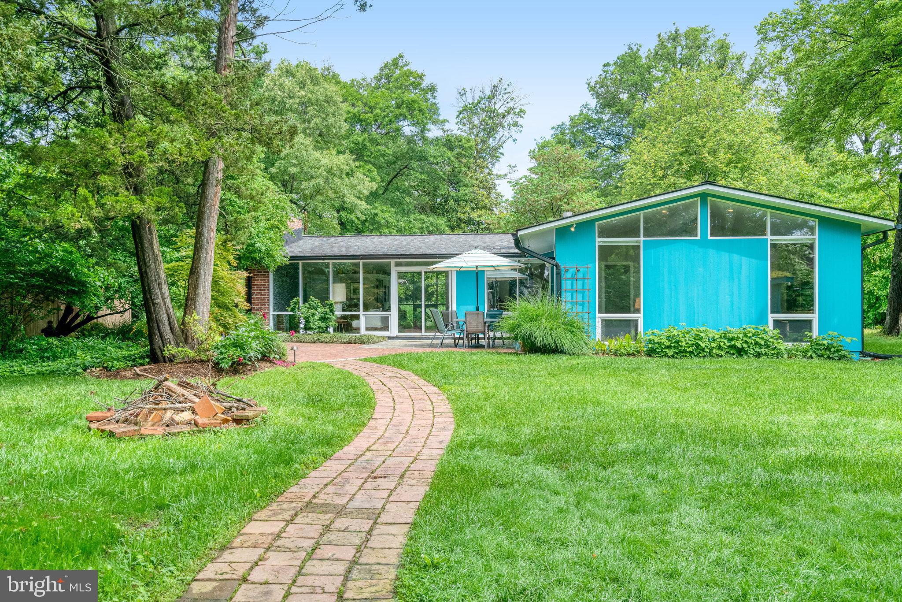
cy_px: 301
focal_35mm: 29
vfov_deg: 45.0
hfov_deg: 63.7
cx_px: 451
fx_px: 727
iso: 1250
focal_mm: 29
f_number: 8
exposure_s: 1/1250
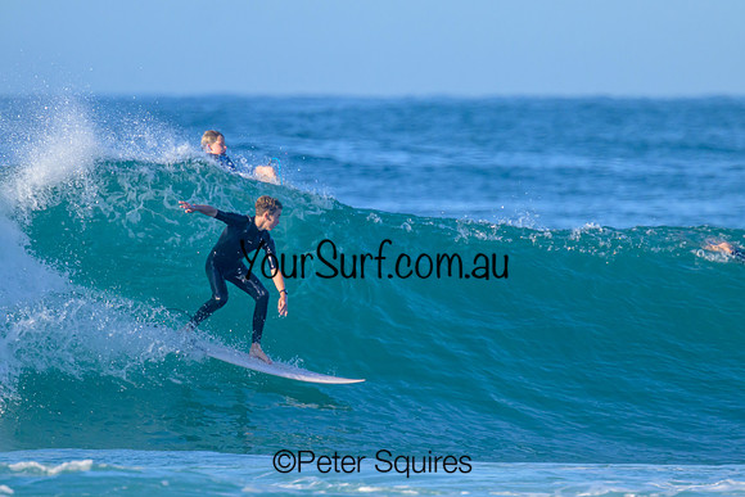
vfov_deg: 1.7
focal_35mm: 824
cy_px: 248
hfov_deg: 2.5
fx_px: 17057
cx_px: 372
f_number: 11
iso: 2200
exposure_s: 1/2000
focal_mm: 800
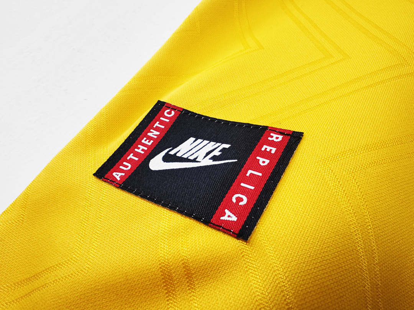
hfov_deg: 73.9
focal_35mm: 23
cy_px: 155
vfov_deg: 58.9
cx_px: 207
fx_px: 275
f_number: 2.2
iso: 178
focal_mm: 2.59
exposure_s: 1/100
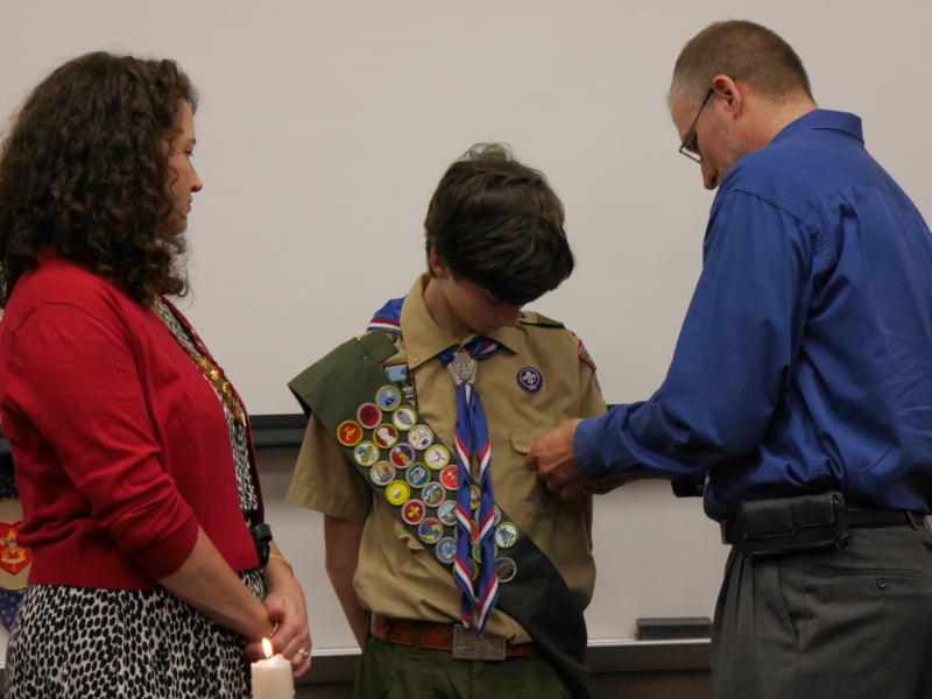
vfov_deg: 16.1
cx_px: 466
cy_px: 350
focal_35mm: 92
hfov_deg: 21.3
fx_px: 2477
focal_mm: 46
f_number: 4.9
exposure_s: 1/125
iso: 2500
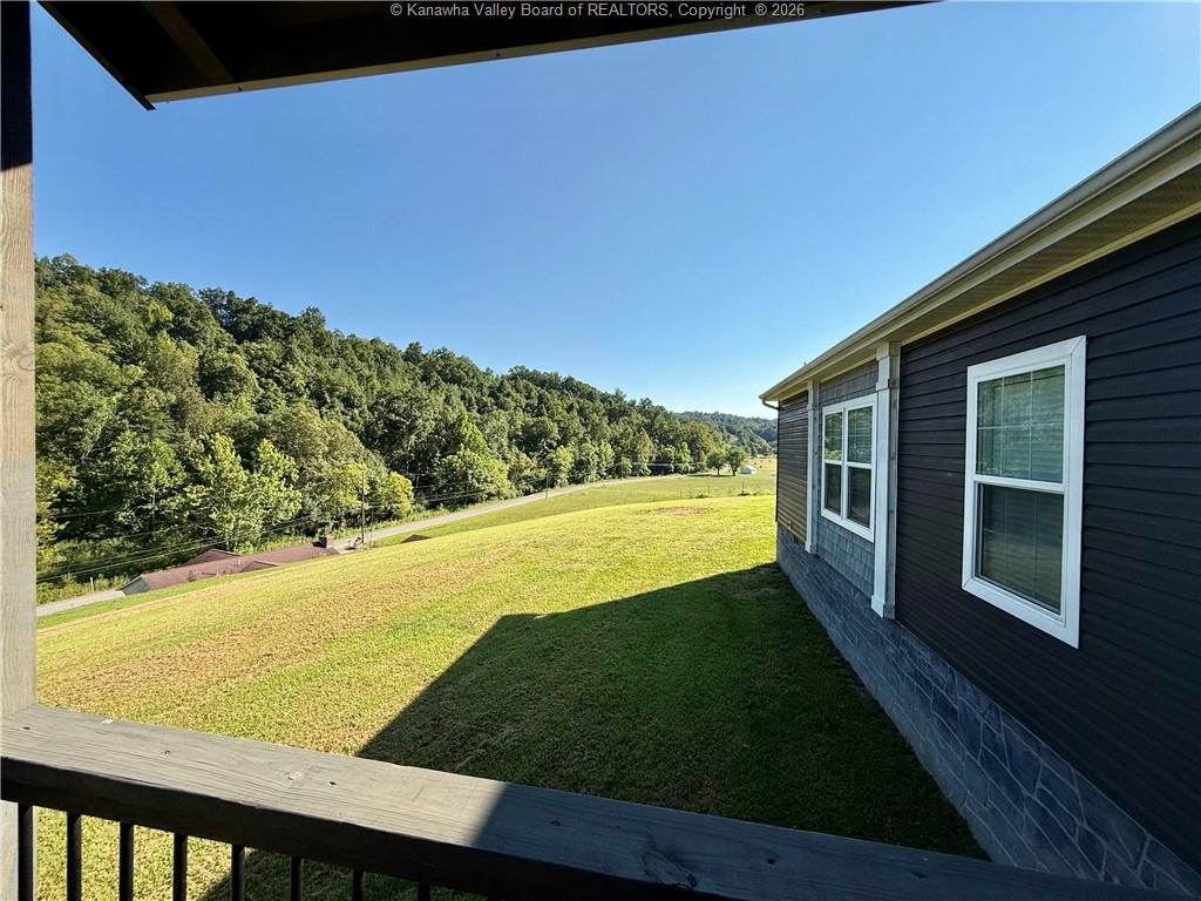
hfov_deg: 102.1
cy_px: 450
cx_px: 600
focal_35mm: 14
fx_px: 486
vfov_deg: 85.7
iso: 50
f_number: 2.2
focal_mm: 2.22
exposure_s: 1/1961
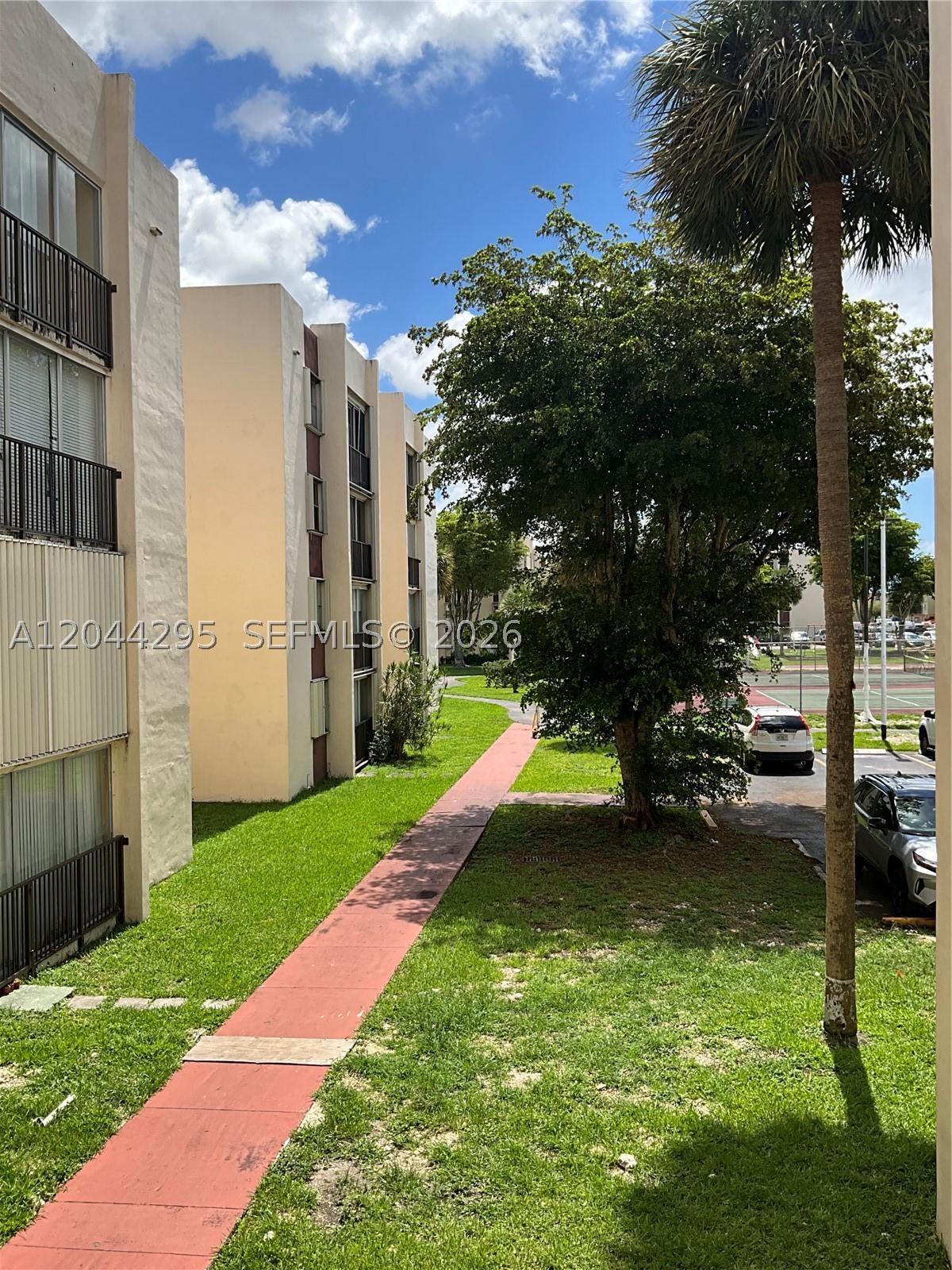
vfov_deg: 61.7
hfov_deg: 48.2
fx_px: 1063
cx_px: 476
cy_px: 635
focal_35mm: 29
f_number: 1.8
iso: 25
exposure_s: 1/1626
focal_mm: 3
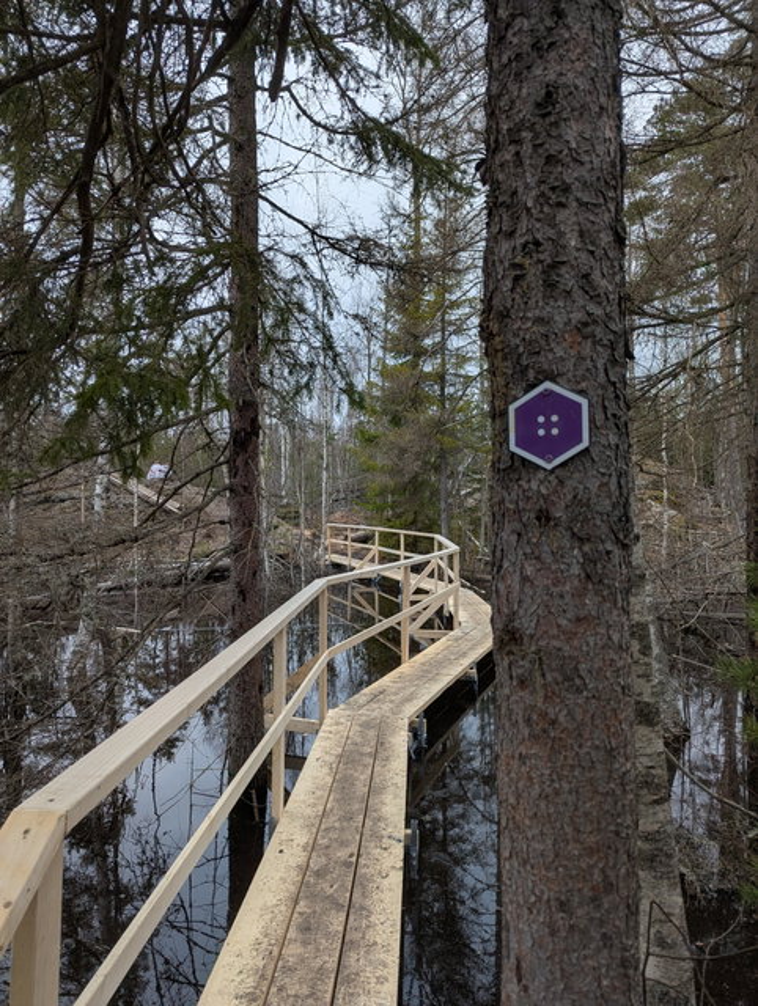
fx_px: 699
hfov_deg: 56.9
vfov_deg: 71.5
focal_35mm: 24
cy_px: 503
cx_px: 379
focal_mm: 6.81
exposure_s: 1/851
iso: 43
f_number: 1.85
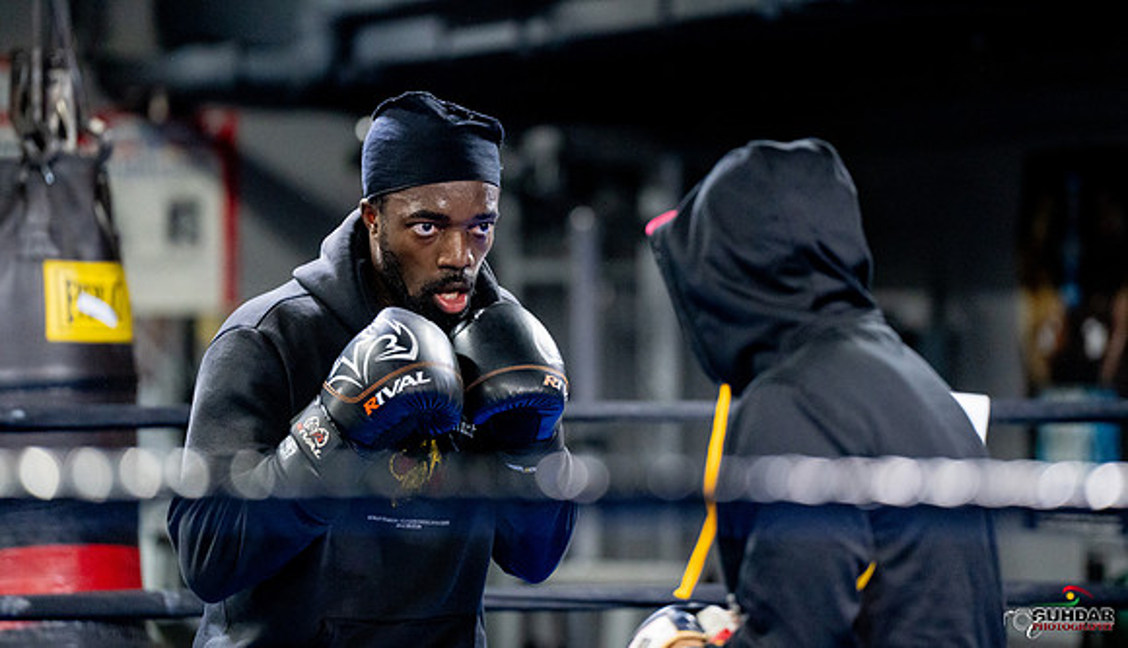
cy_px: 253
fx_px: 7206
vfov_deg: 5.1
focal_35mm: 240
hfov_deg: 9.0
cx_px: 593
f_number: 2.8
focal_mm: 200
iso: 6400
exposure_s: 1/500
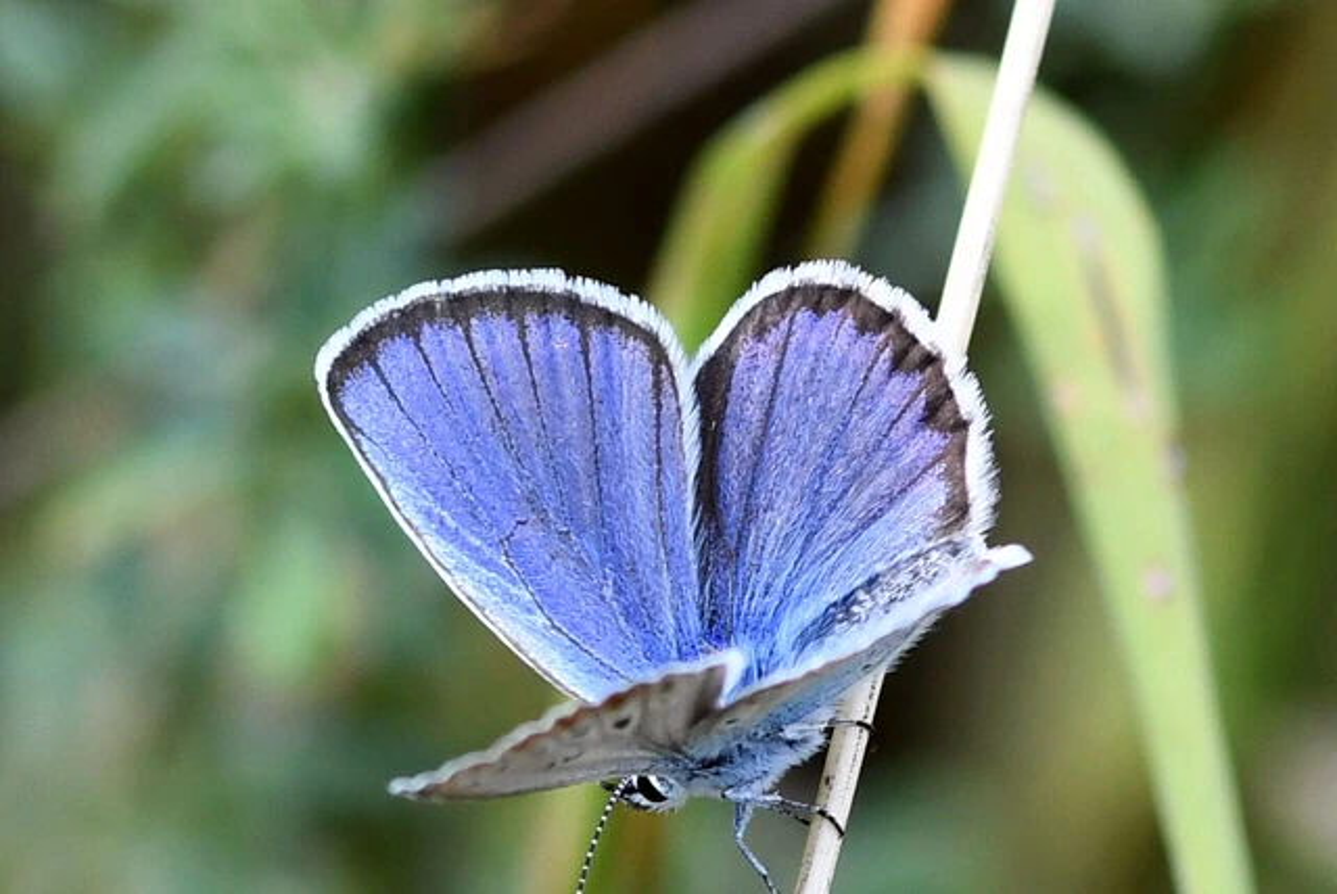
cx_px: 668
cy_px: 447
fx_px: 5836
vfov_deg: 8.8
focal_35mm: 157
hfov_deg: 13.1
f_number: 4.5
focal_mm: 105
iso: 400
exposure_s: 1/500
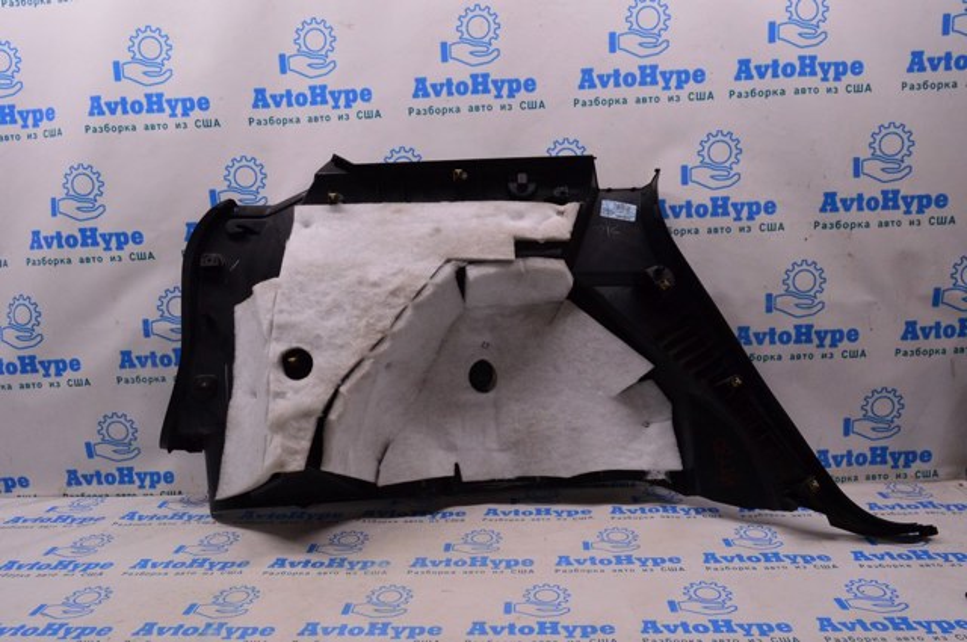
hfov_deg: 67.4
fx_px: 724
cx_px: 484
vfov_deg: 47.8
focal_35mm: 27
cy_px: 321
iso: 1600
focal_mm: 18
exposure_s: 1/125
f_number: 8
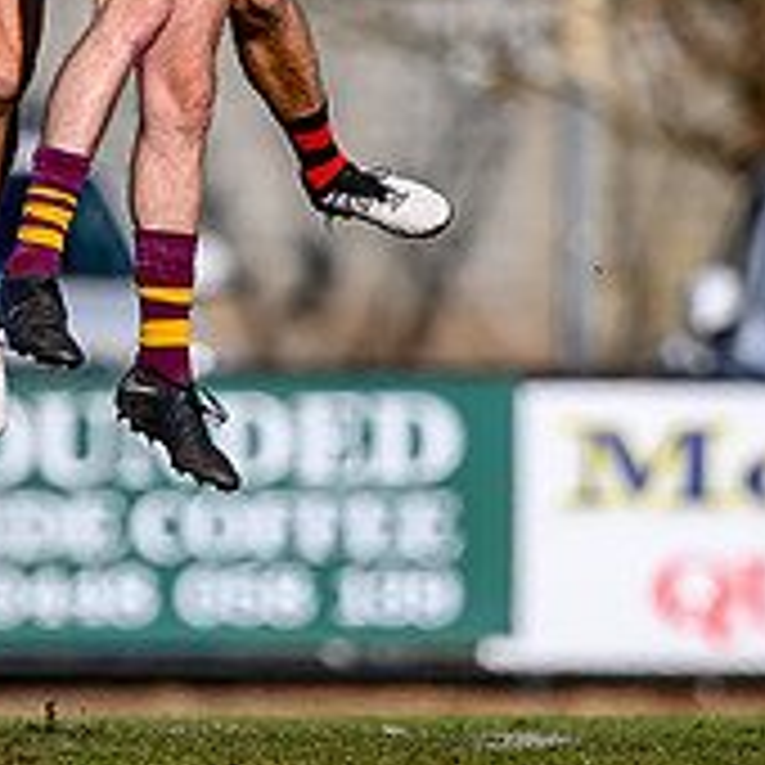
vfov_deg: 0.8
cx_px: 108
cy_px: 41
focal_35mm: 2119
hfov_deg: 0.8
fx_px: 52981
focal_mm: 500
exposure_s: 1/3200
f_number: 4
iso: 160
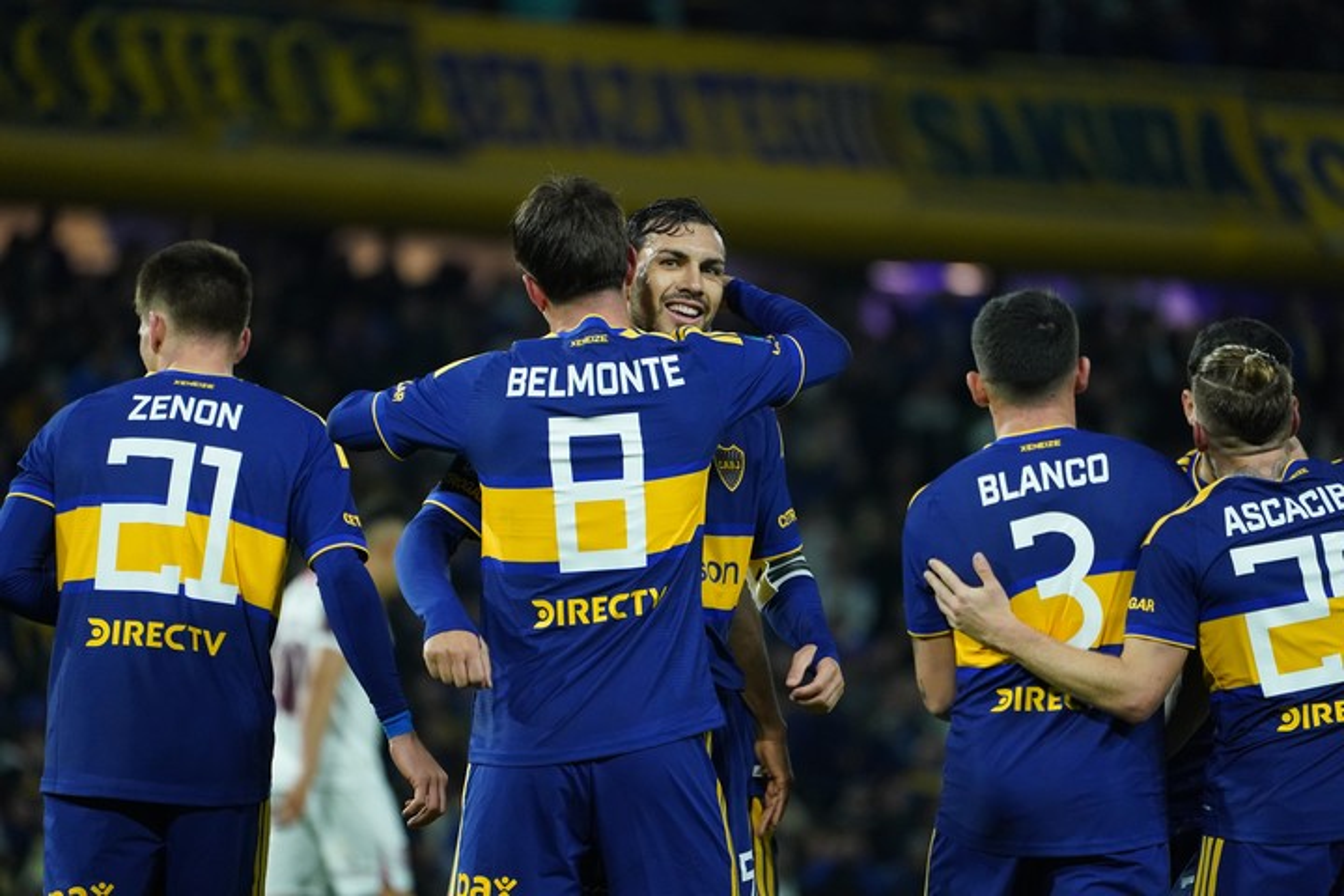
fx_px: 14932
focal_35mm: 400
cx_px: 672
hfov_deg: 5.2
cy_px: 448
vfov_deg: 3.4
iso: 5000
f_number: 5.6
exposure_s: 1/1250
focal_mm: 400
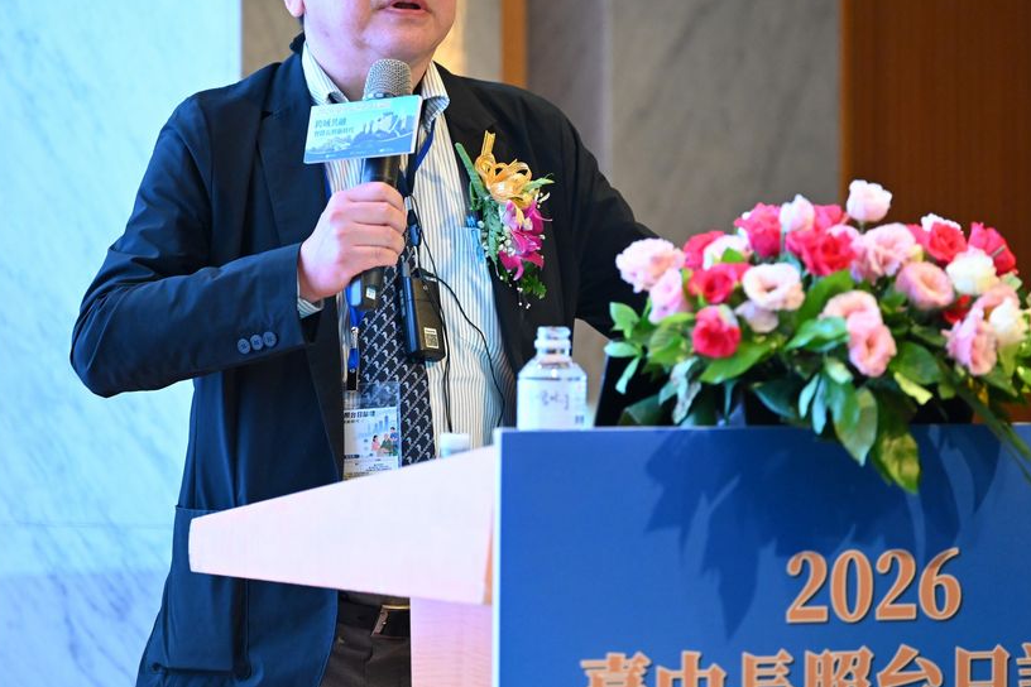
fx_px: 8419
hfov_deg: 7.0
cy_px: 211
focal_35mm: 294
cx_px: 582
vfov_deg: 4.7
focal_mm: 200
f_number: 2.8
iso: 3600
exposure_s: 1/125
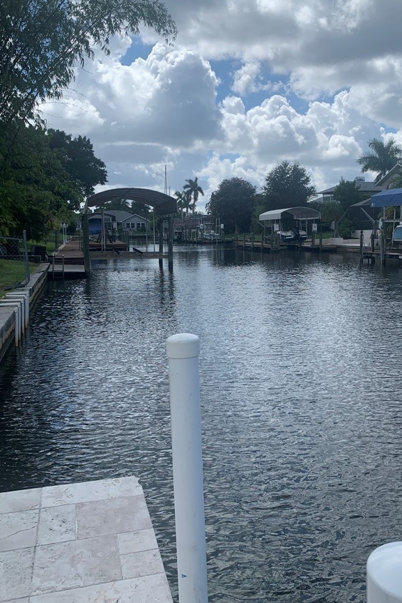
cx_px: 237
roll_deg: +0.7
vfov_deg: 58.7
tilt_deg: -6.7
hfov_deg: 41.0
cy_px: 284
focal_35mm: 32
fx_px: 536
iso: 25
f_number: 1.8
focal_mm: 4.25
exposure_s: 1/3289
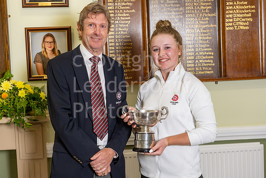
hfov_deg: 32.4
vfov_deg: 21.9
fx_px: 458
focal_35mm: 62
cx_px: 133
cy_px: 89
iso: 320
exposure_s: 1/60
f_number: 5.6
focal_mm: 62
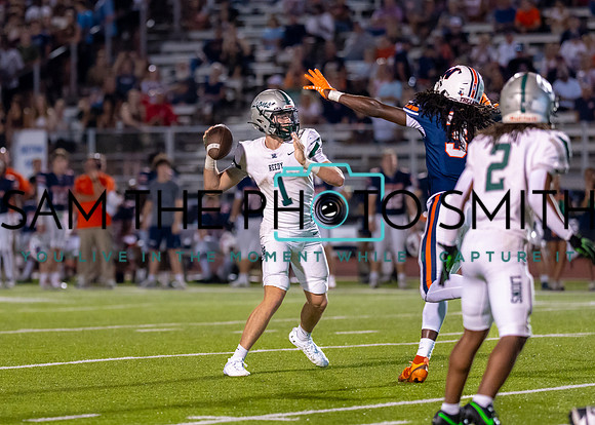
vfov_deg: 5.0
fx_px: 4884
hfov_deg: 7.0
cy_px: 198
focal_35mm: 289
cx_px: 253
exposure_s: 1/1000
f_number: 1.8
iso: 1600
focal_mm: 135
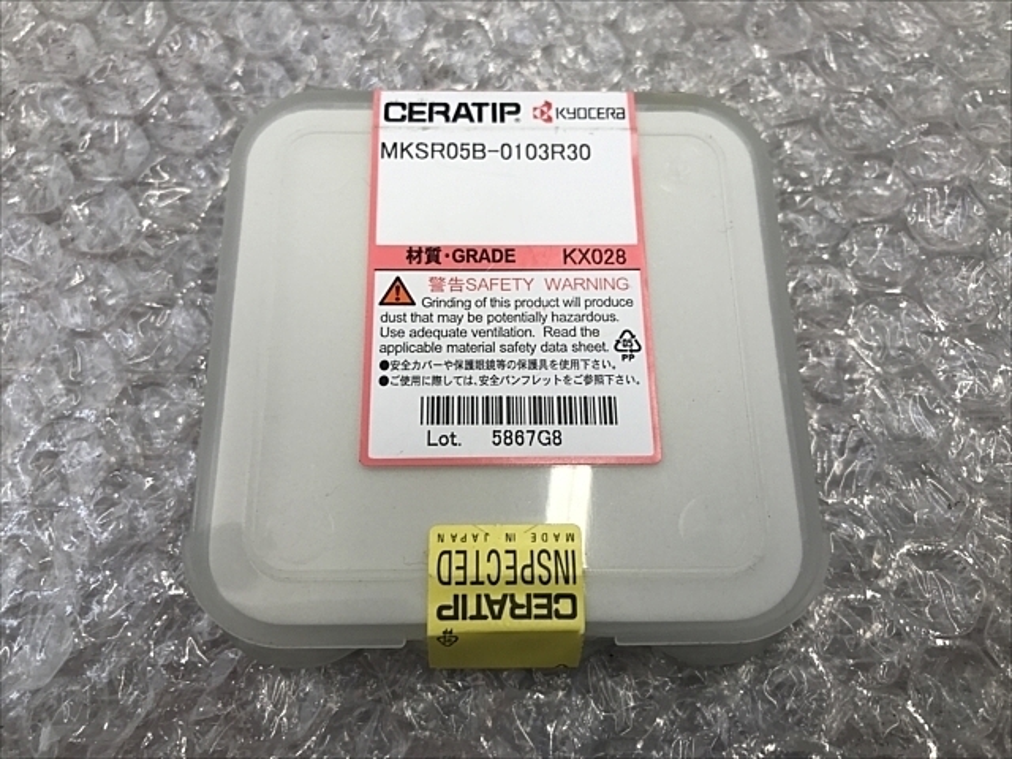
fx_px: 819
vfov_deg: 49.7
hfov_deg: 63.4
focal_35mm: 28
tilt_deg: -70.4
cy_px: 380
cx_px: 506
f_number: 1.8
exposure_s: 1/60
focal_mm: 3.99
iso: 25
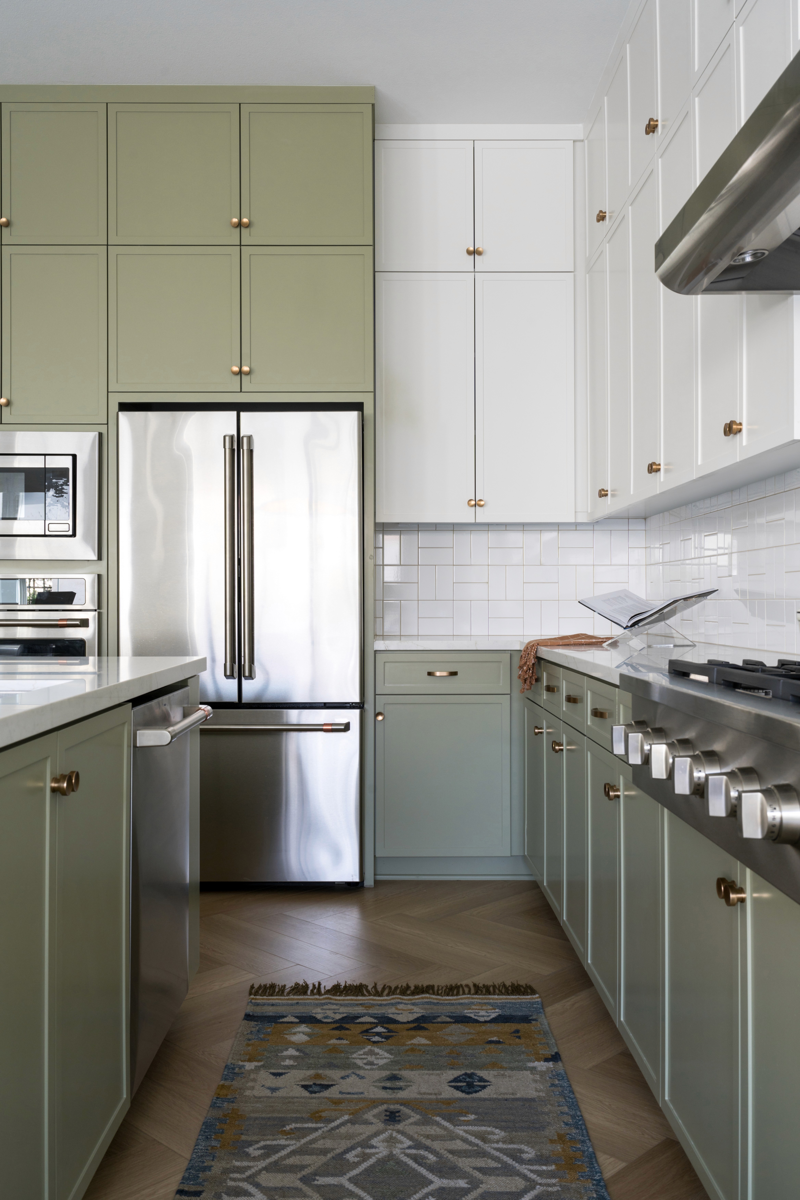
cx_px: 400
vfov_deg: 58.7
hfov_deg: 41.1
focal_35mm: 32
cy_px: 600
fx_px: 1067
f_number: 11
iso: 320
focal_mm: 32
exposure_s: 1/5
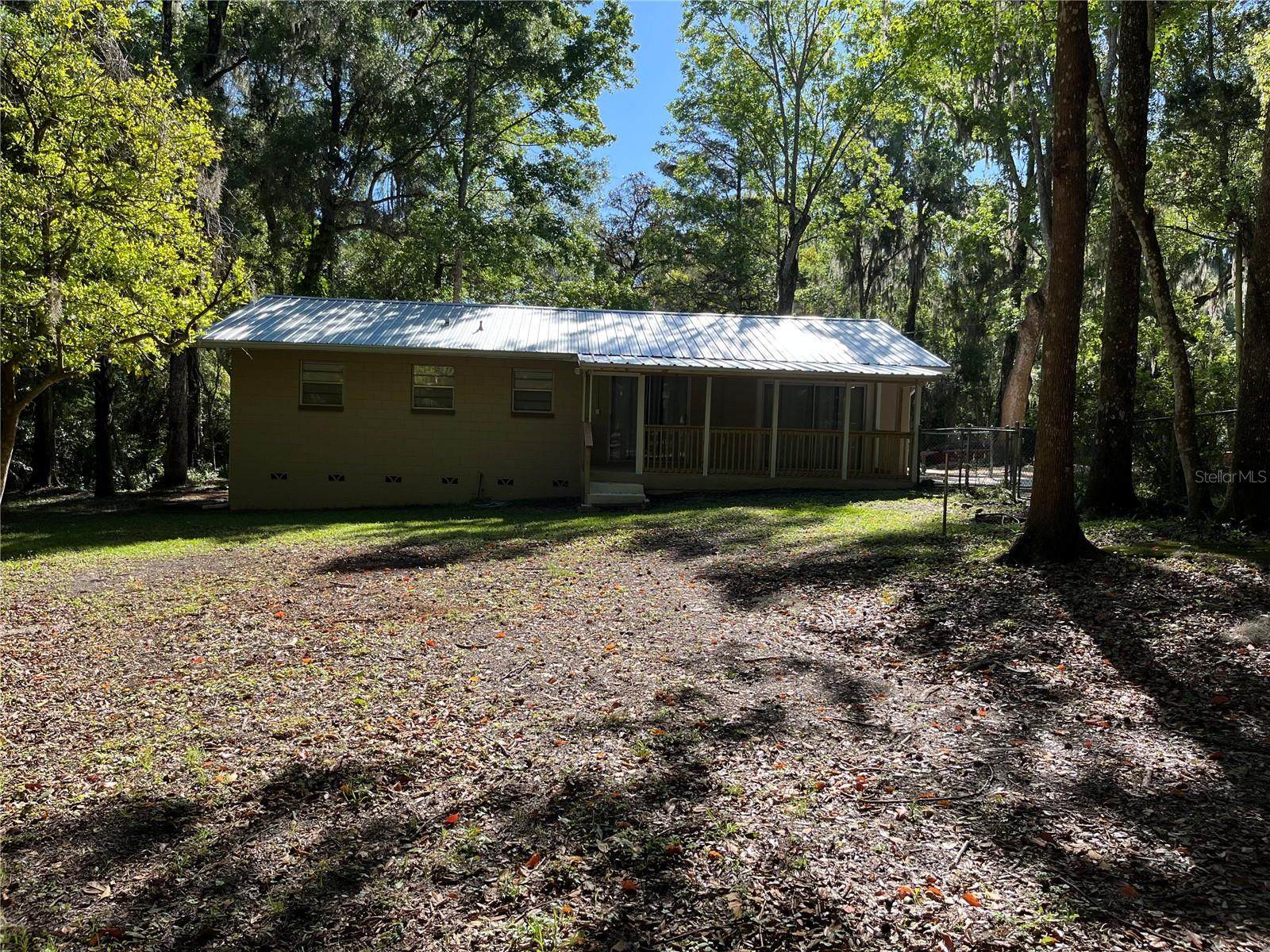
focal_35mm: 26
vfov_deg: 53.1
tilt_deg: -3.8
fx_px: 954
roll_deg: -1.6
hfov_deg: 67.3
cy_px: 476
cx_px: 635
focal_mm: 5.1
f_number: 1.6
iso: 50
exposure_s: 1/1212
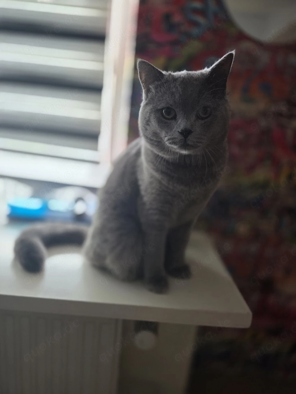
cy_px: 197
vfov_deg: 73.9
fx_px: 262
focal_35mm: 23
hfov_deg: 58.9
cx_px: 148
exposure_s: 1/101
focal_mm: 6.3
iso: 320
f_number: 1.7
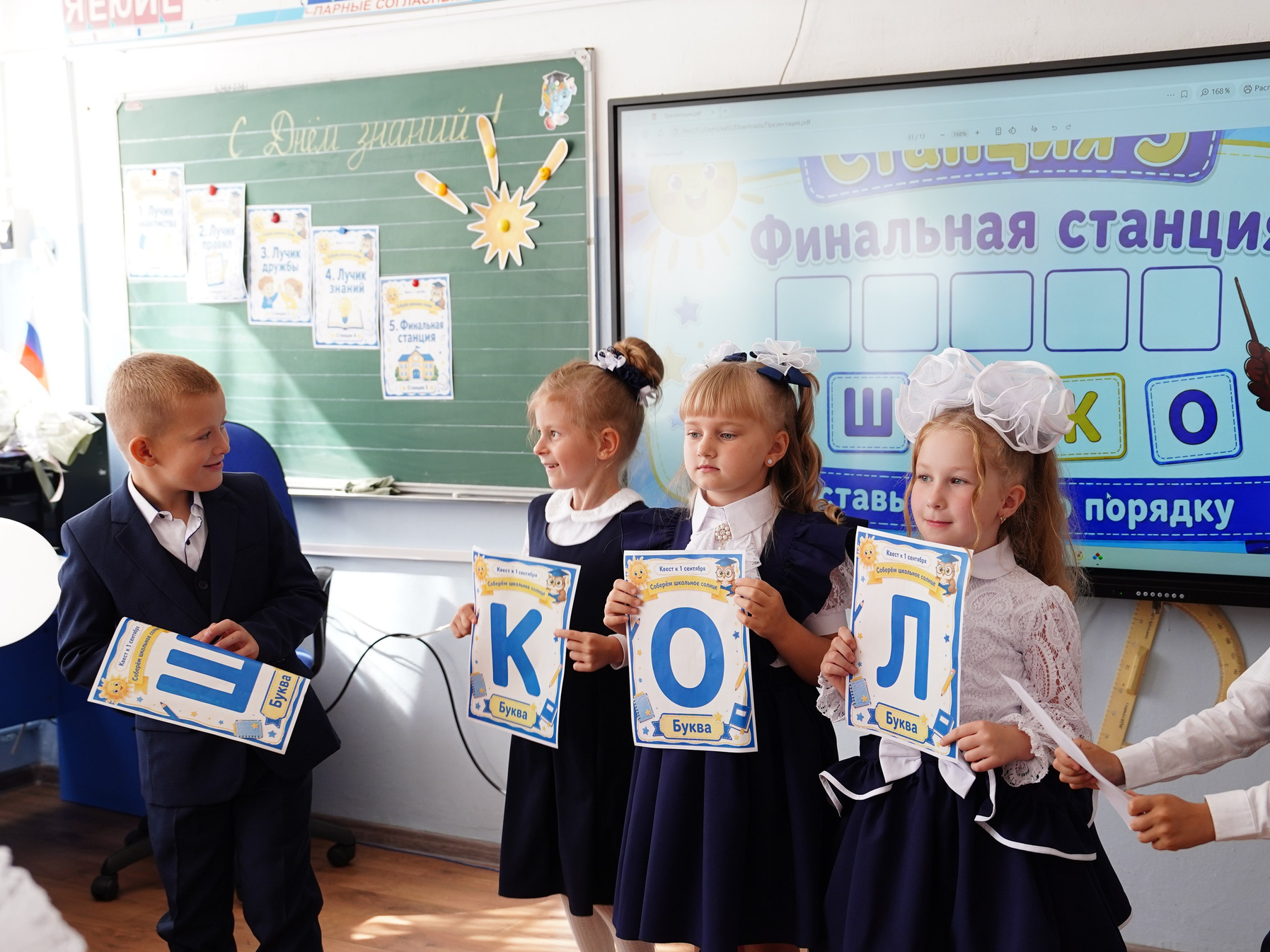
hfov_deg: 39.6
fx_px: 1761
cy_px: 584
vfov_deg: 30.2
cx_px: 674
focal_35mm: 48
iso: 500
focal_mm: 35
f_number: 3.5
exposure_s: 1/320
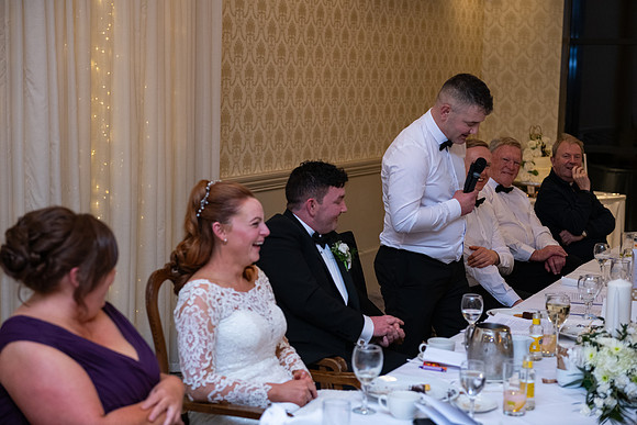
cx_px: 318
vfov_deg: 19.5
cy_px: 212
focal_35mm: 70
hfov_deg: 28.8
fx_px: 1239
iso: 1000
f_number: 3.5
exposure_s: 1/160
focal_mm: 70
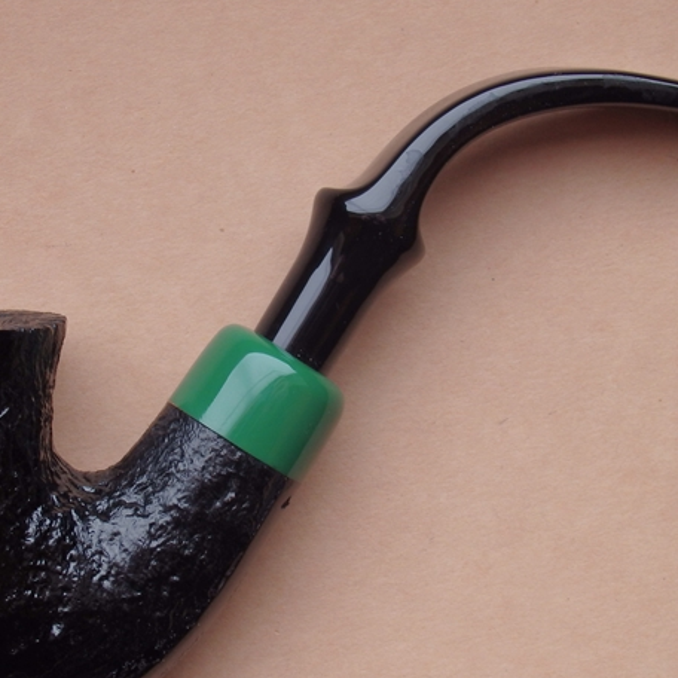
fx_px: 2061
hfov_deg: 18.7
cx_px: 256
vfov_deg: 18.7
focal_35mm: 93
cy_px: 379
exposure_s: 1/15
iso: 125
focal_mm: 10.8
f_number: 4.2
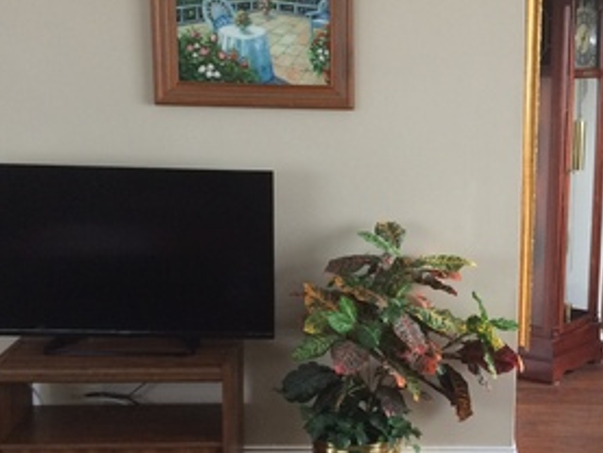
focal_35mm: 67
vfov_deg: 21.9
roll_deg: +0.1
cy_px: 264
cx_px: 531
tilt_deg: -11.6
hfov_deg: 28.0
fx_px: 1168
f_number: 2.2
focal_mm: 4.15
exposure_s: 1/30
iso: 125
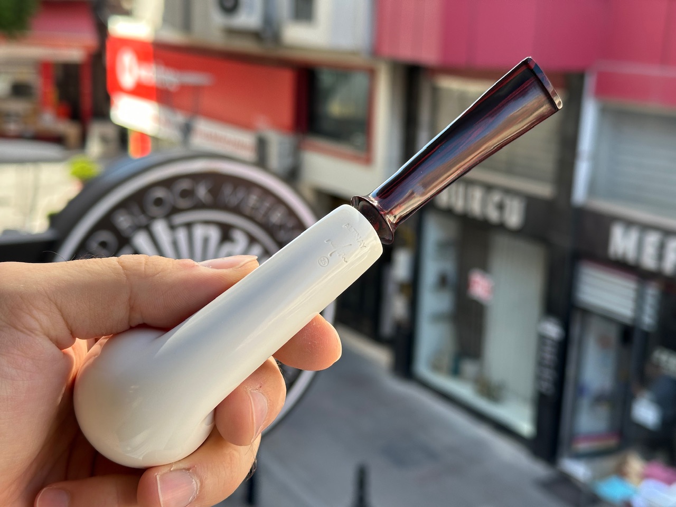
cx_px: 338
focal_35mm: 48
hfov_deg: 39.7
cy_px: 254
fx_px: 937
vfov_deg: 30.3
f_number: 1.78
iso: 64
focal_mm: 6.86
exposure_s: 1/458
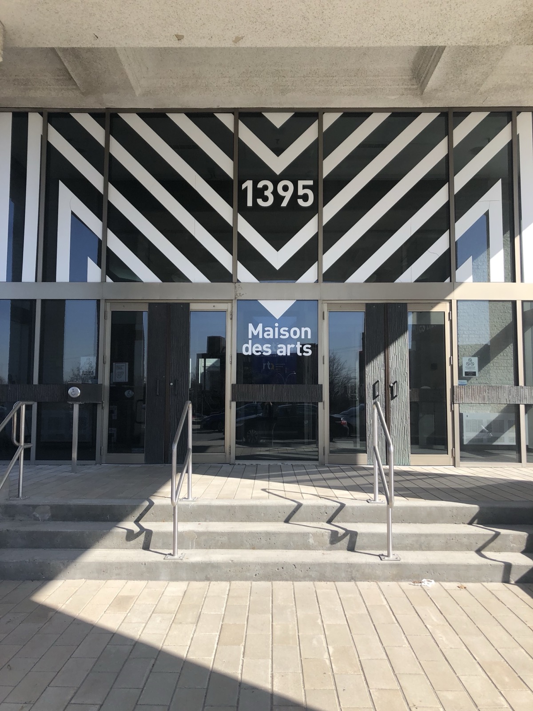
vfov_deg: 63.4
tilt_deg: +5.1
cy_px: 356
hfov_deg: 49.7
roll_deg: +0.1
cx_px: 266
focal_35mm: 28
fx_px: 575
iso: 20
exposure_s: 1/906
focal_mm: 3.99
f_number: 1.8
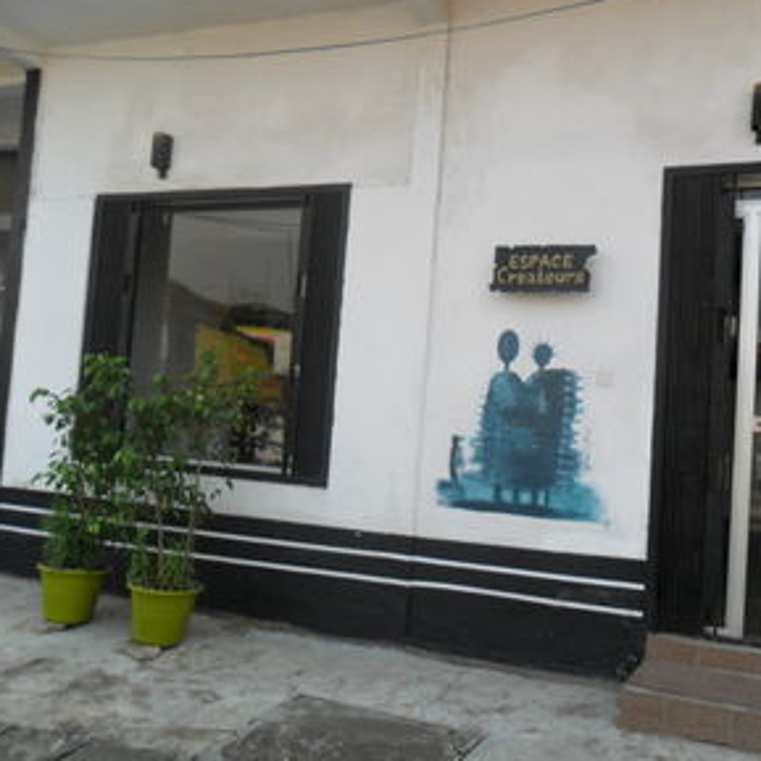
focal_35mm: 33
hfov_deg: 48.8
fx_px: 821
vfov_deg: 49.7
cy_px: 379
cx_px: 511
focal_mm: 4.9
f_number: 3.5
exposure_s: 1/350
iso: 100
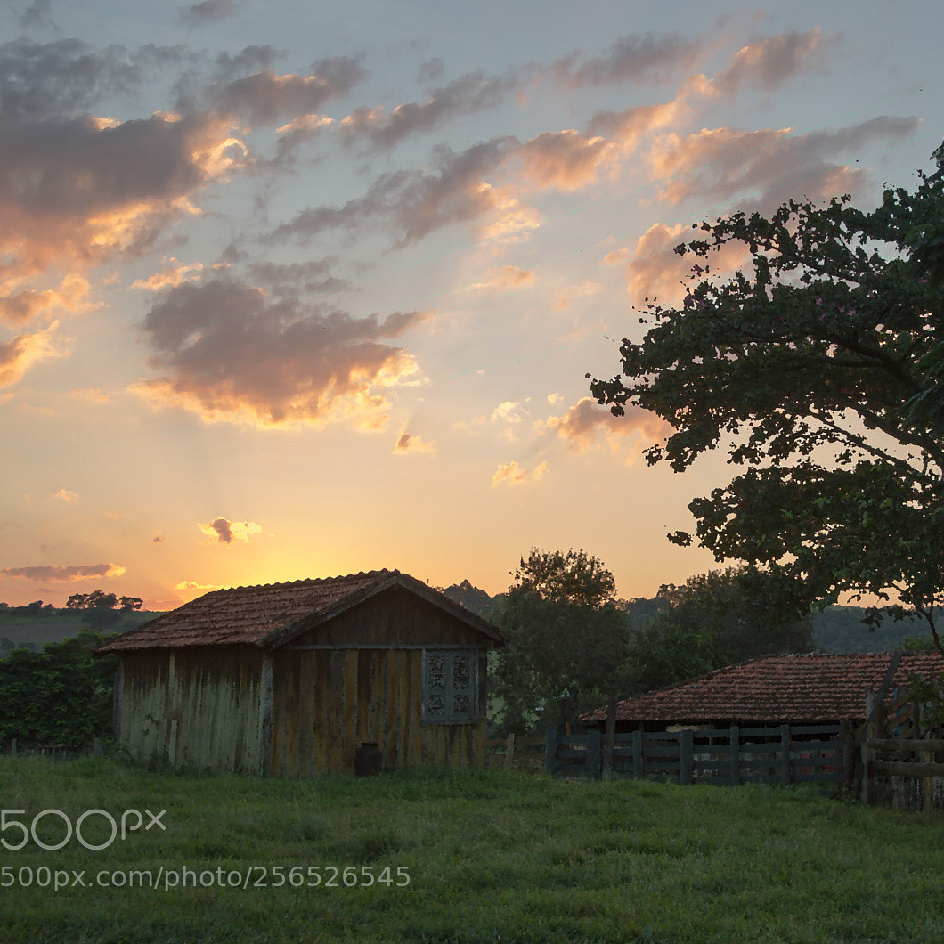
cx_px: 657
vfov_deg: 34.0
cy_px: 473
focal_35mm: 50
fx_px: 1543
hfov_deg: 33.6
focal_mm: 26
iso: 100
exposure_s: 1/80
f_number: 4.5
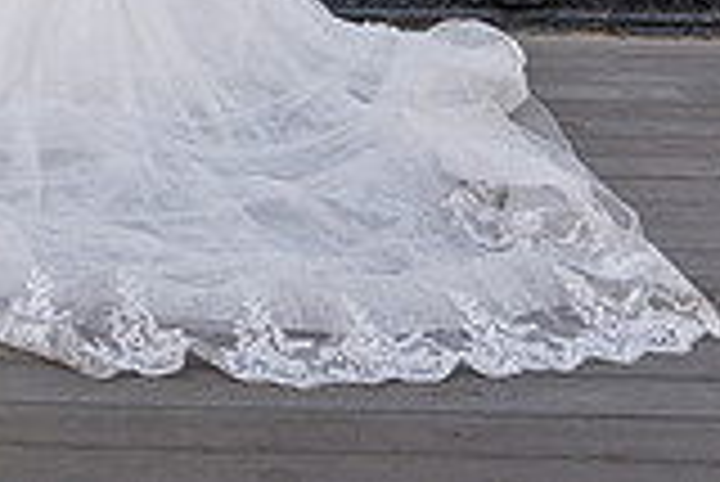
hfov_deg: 21.2
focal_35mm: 87
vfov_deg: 14.0
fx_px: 1742
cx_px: -220
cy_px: -381
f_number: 9
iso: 200
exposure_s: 1/200
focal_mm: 24
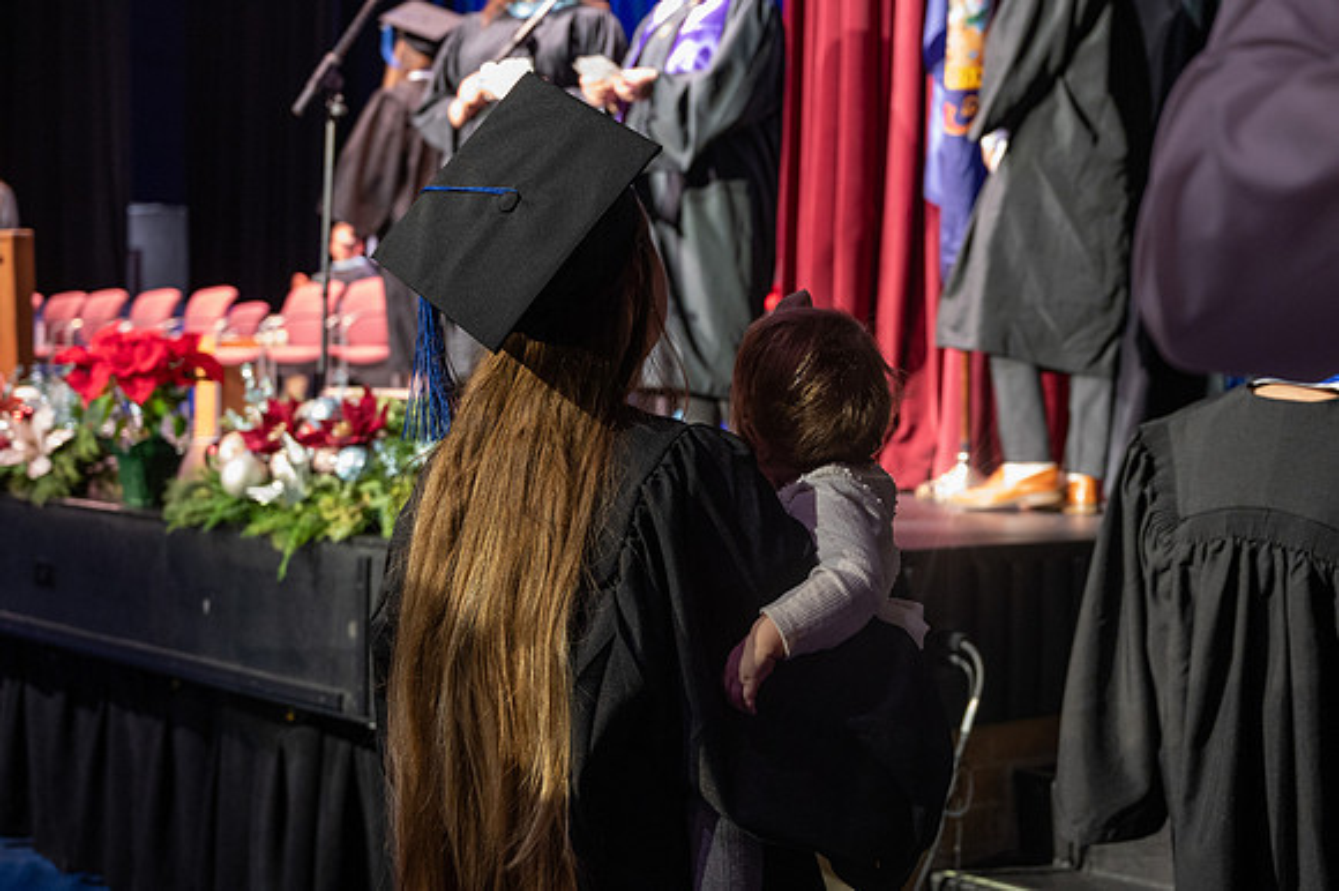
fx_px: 1983
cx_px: 751
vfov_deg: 25.3
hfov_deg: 37.3
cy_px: 391
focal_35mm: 53
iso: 2500
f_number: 4
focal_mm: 47
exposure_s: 1/80
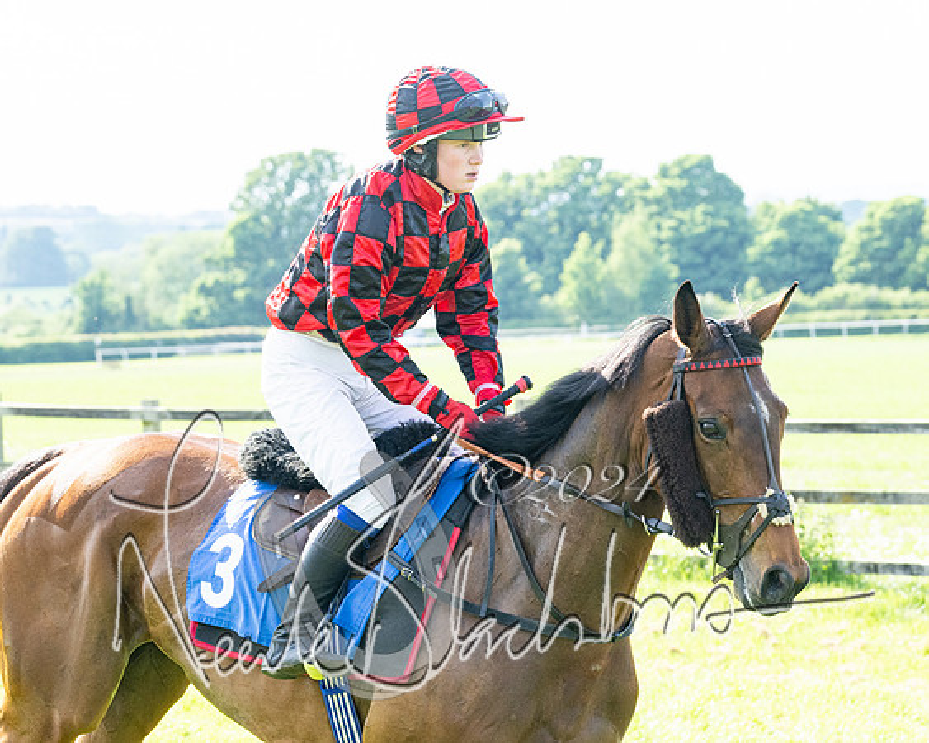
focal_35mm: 160
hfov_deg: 12.1
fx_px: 4395
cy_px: 371
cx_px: 572
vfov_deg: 9.7
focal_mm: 79
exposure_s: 1/1250
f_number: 5
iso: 400
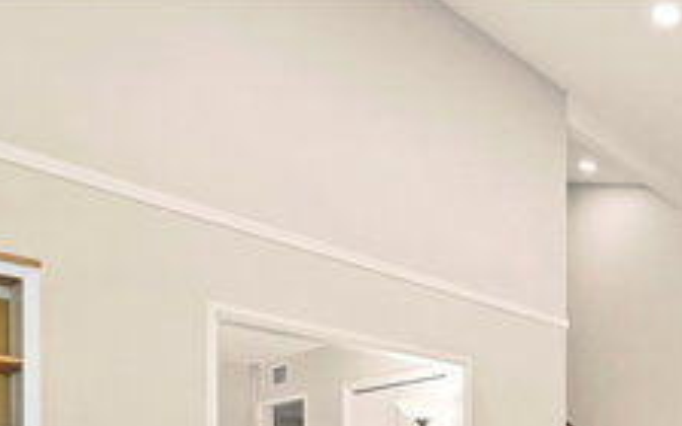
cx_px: 551
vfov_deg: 31.9
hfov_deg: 51.6
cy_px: 475
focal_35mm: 35
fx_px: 651
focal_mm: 16
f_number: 8
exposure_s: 1/40
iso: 5000
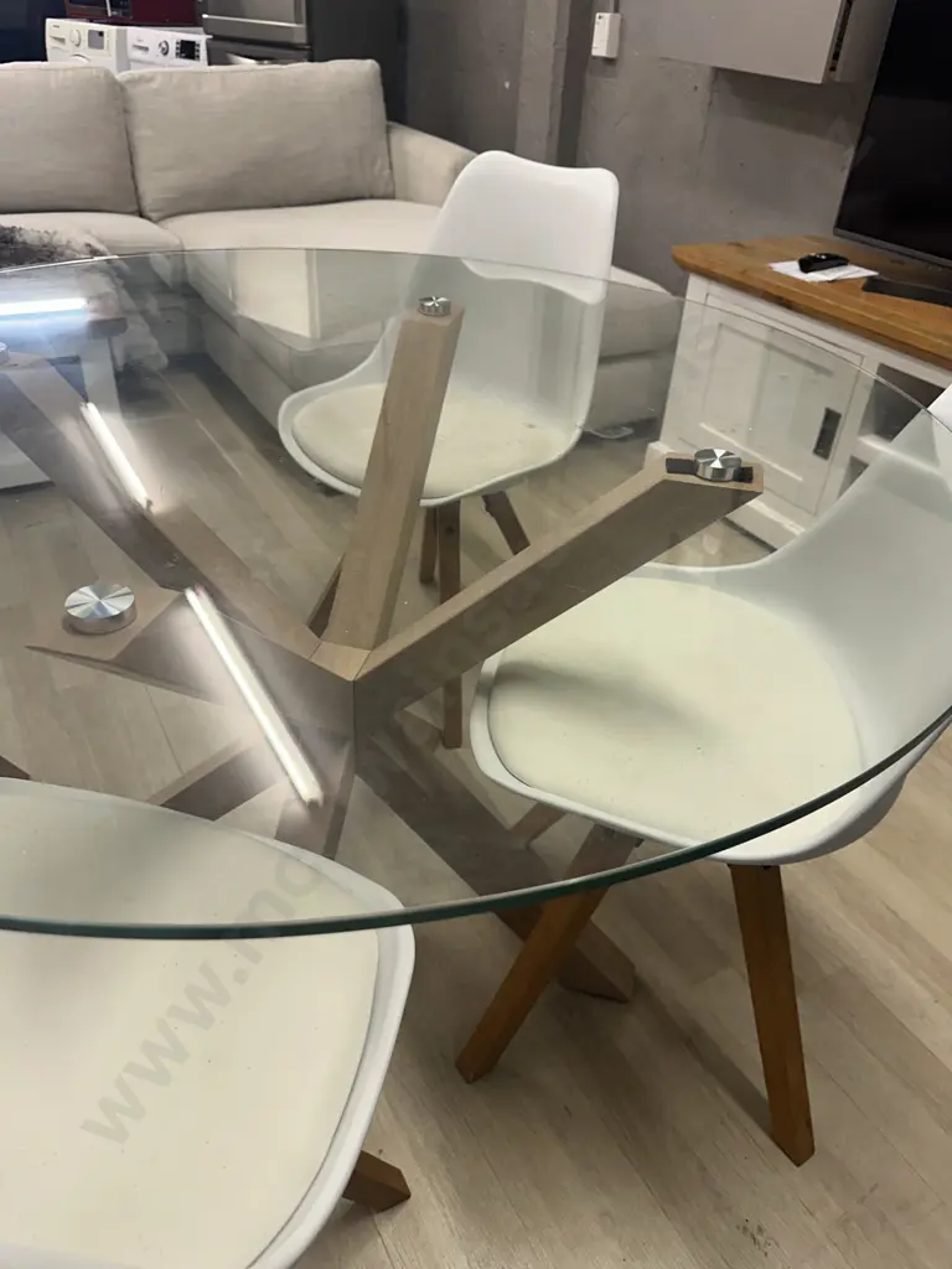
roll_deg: -3.2
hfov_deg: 56.8
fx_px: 880
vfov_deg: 71.6
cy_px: 634
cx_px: 476
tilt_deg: -35.2
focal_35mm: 24
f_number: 1.78
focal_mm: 6.86
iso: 125
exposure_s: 1/100
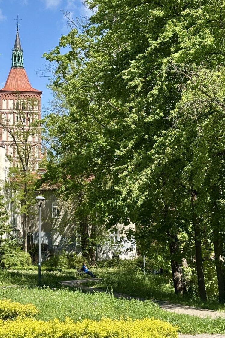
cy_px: 140
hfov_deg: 17.6
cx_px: 51
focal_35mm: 77
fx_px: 722
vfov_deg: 26.3
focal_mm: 5.96
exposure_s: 1/1751
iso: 32
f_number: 1.6
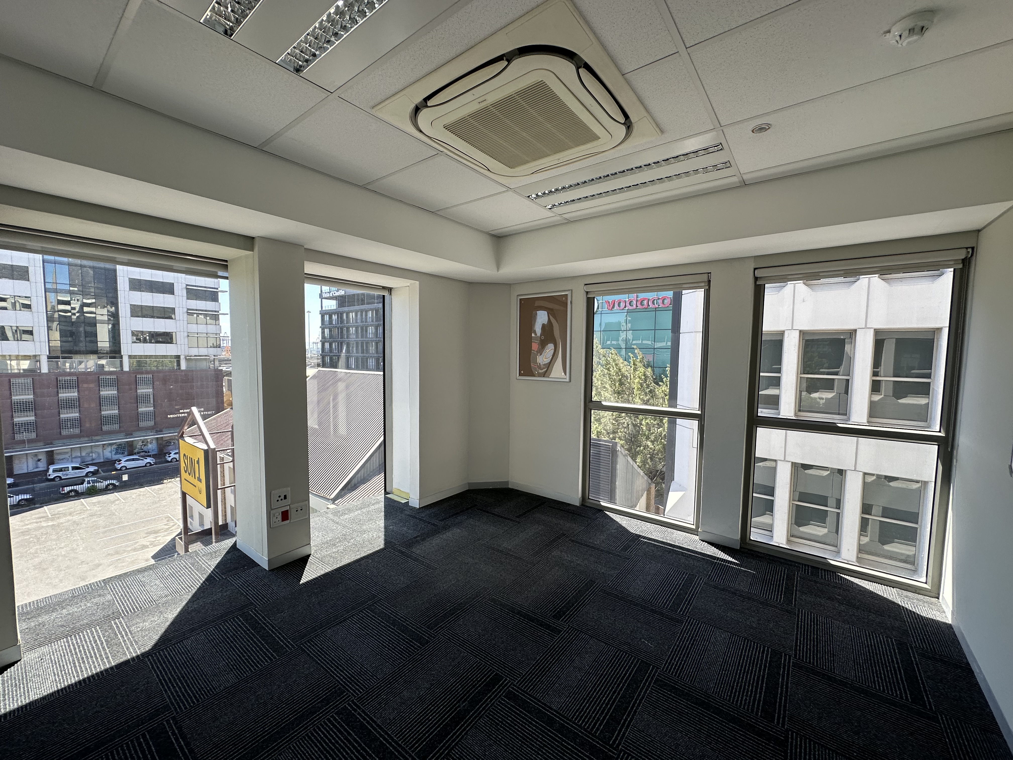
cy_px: 380
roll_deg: +0.6
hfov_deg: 102.1
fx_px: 410
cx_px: 506
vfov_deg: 85.7
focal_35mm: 14
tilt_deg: -4.0
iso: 40
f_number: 2.2
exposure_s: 1/99
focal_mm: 2.22
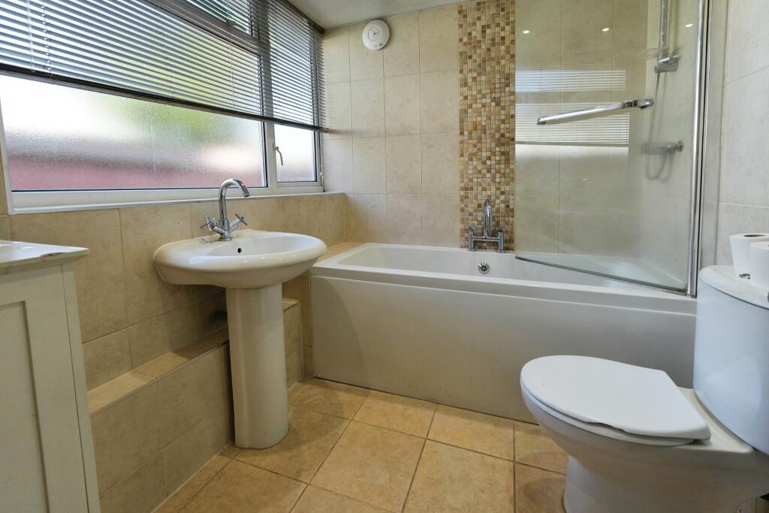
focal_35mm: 15
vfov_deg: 77.3
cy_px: 256
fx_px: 320
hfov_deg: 100.4
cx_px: 384
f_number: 4
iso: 400
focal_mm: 10
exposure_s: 1/160
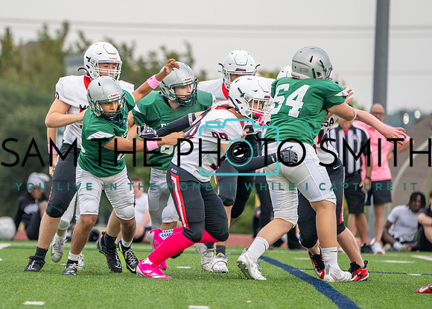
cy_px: 152
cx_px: 143
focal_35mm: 435
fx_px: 5332
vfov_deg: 3.3
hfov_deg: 4.6
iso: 1000
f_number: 5.6
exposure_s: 1/1600
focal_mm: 324
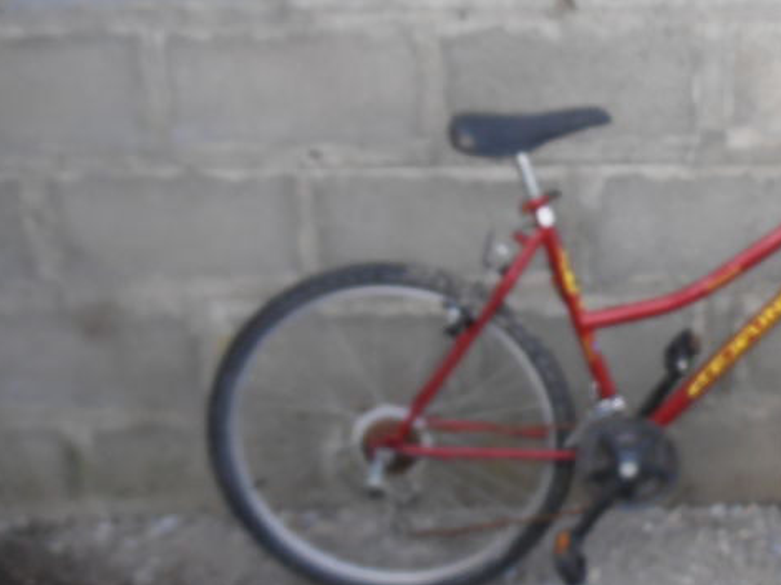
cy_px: 300
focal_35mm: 51
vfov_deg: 28.5
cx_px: 662
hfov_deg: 35.8
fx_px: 1150
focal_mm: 4.2
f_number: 3
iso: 80
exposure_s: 1/125
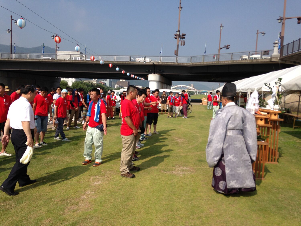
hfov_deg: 55.4
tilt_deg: -3.6
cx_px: 150
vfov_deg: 42.9
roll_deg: -2.1
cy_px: 113
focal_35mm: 33
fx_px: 287
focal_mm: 4.12
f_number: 2.4
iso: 50
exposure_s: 1/1595
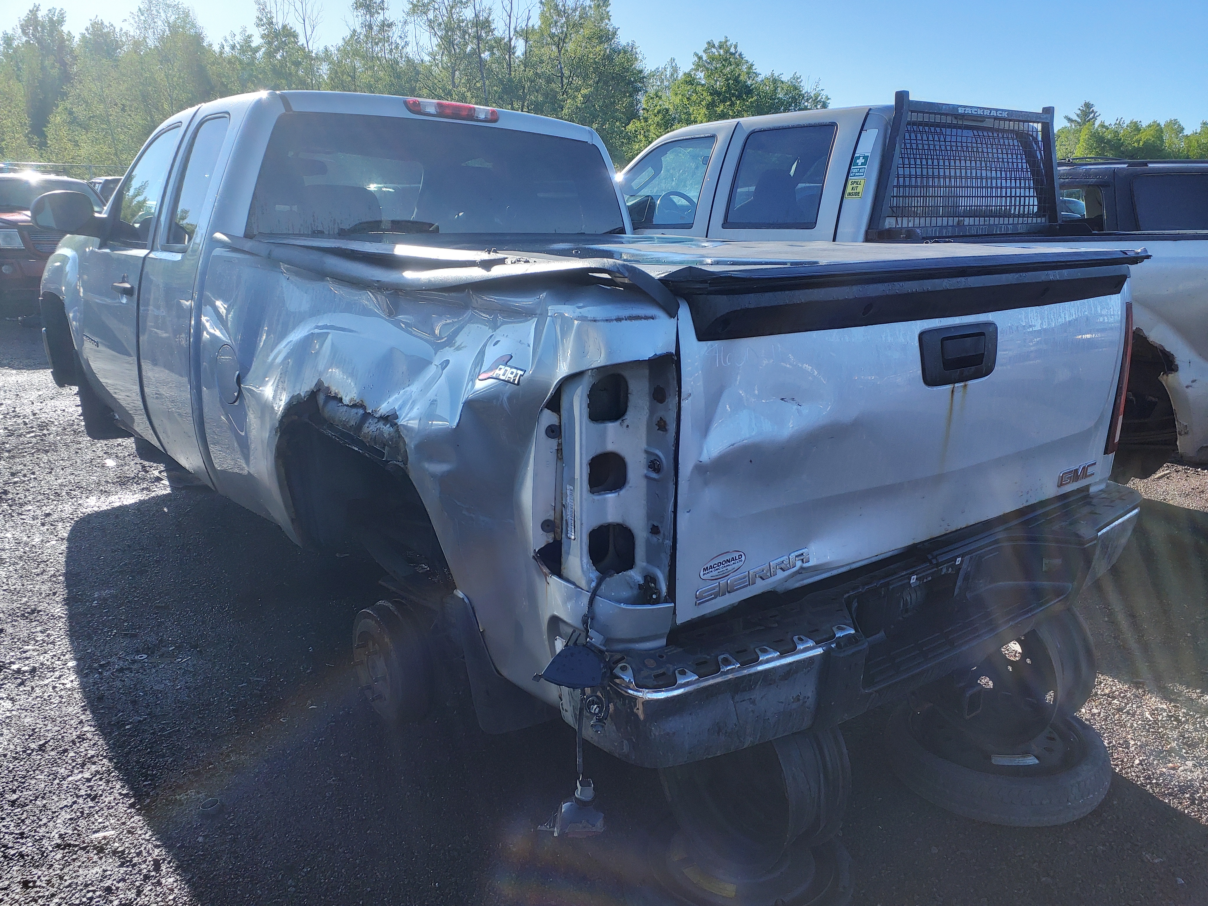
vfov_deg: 53.1
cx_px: 604
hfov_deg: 67.3
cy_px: 453
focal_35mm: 26
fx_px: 907
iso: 40
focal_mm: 3.58
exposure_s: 1/236
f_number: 1.9
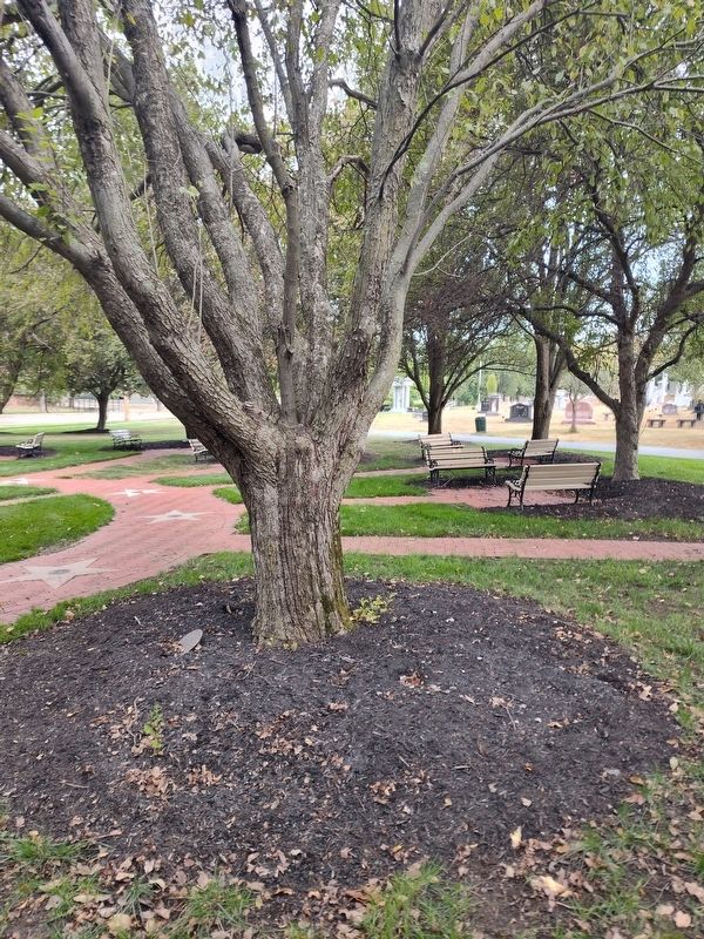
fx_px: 624
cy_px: 470
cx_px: 352
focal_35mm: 23
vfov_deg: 73.9
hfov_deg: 58.9
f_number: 1.8
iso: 220
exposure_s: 1/120
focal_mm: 5.56
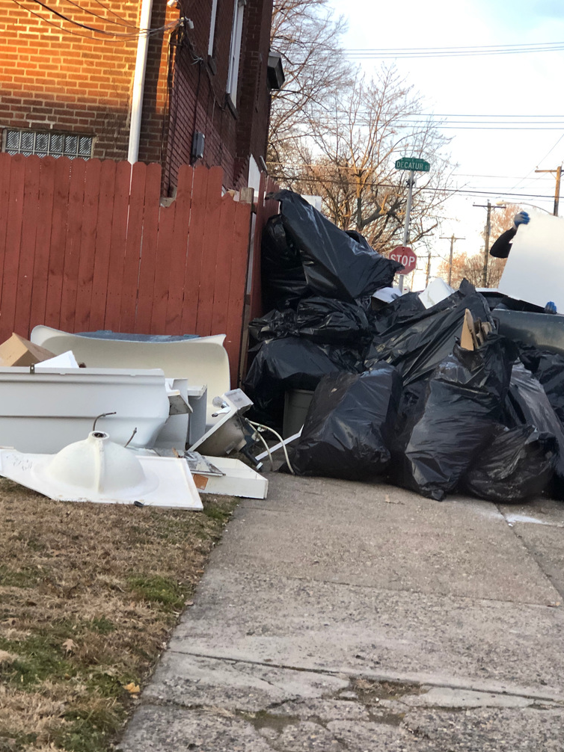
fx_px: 1478
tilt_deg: -2.5
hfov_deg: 21.6
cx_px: 257
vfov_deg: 28.6
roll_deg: -5.4
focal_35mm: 68
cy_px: 365
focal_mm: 6.6
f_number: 2.8
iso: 200
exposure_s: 1/60
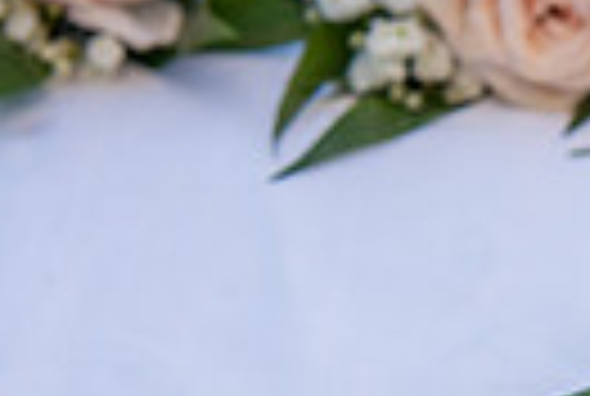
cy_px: 515
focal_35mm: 256
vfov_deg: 5.4
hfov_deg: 7.8
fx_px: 4205
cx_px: 941
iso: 200
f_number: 6.3
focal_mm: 58
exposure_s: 1/160
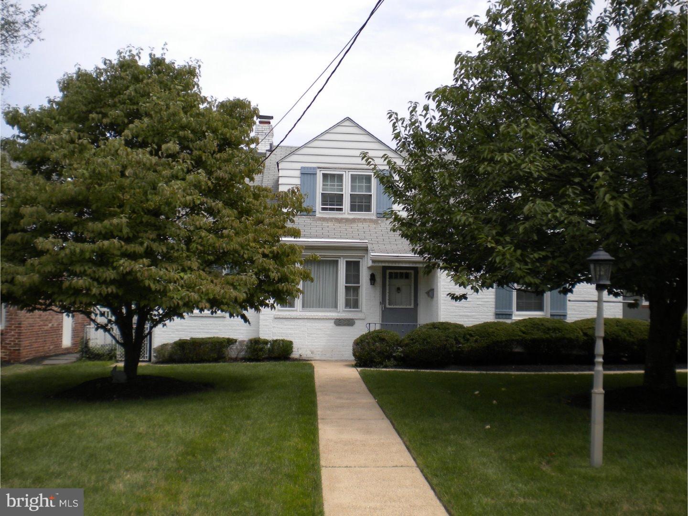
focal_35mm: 35
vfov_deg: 40.7
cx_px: 344
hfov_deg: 52.6
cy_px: 258
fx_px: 696
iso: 80
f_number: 4.6
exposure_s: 1/538
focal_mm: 6.3
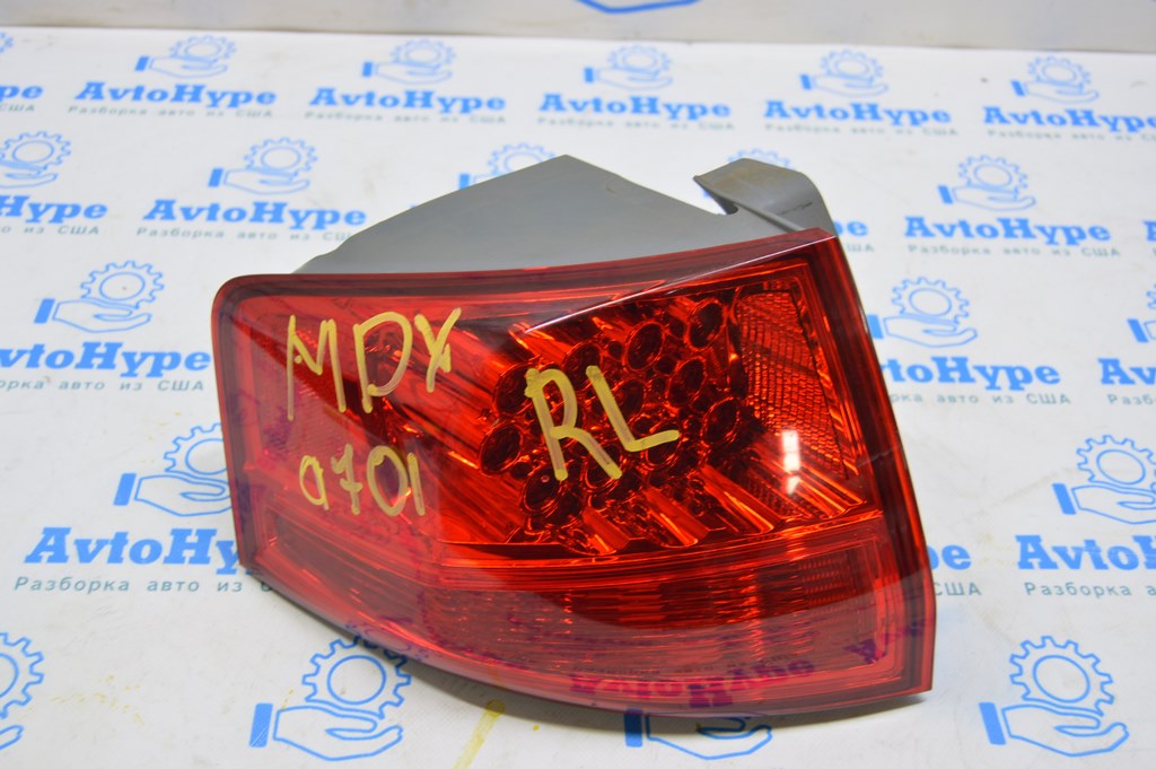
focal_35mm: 39
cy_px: 384
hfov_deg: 49.6
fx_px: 1251
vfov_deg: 34.2
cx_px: 578
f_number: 5.6
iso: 400
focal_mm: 26
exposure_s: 1/20
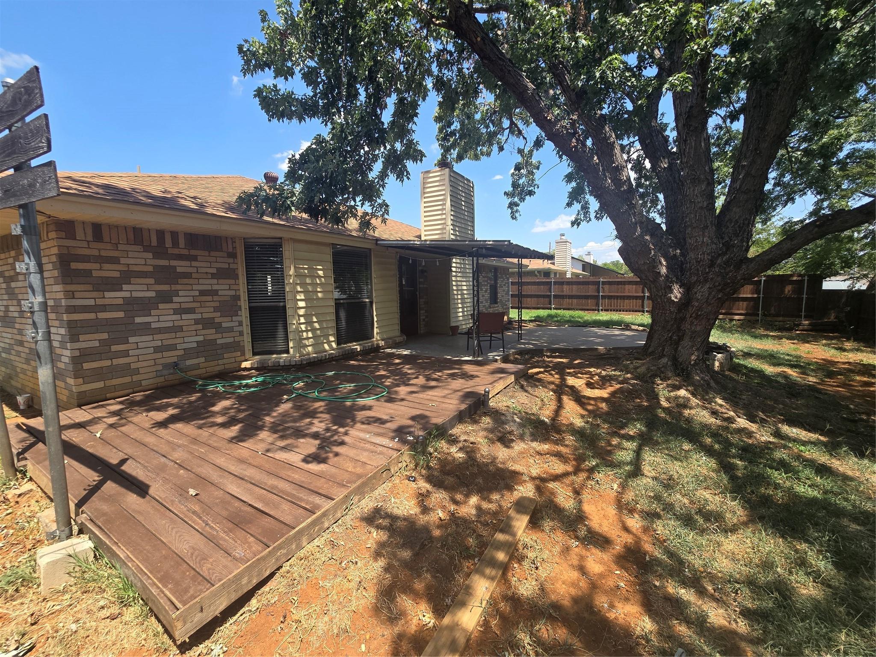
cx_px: 438
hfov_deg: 106.2
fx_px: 329
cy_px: 328
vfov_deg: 89.9
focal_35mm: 13
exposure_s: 1/1024
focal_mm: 2.2
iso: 50
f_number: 2.2
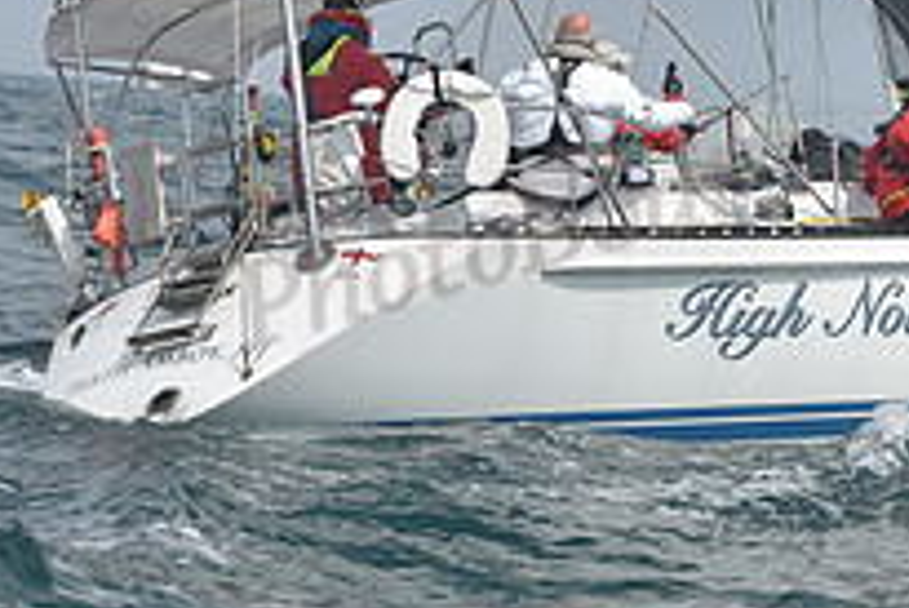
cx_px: 1095
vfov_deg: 6.9
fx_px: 5003
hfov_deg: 10.2
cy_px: -60
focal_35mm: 198
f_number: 13
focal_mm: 70
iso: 320
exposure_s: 1/800
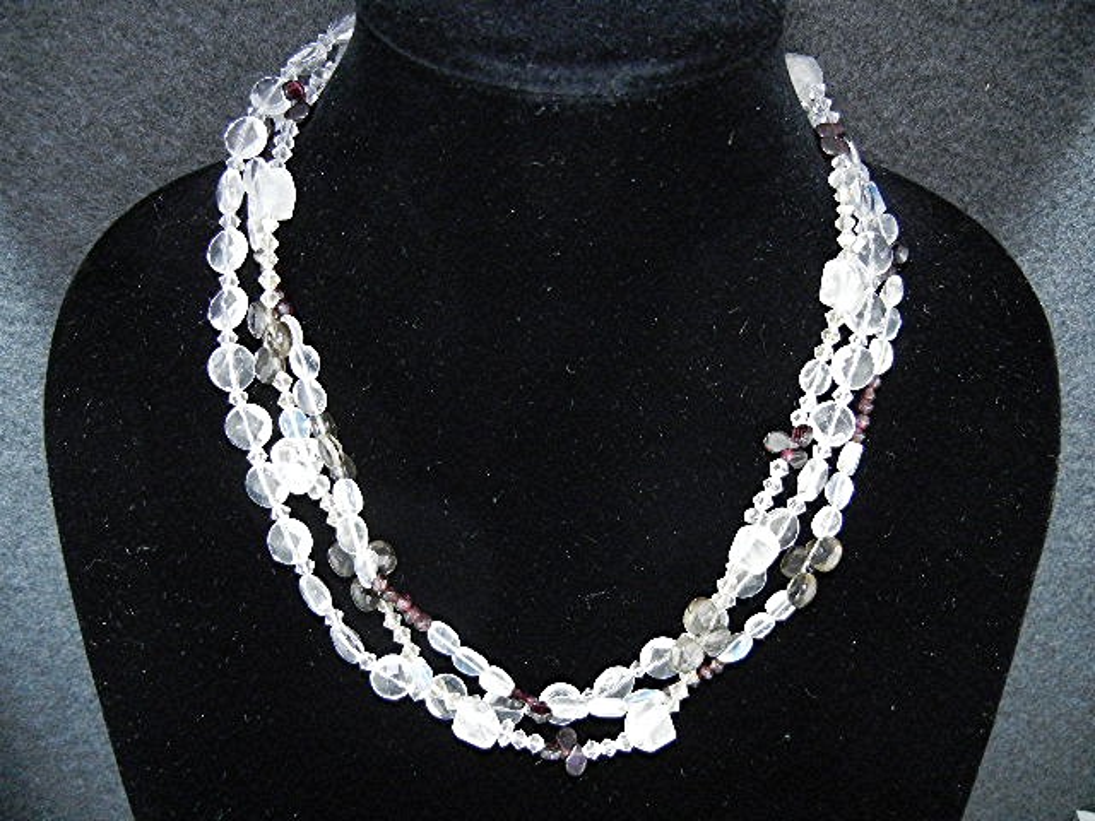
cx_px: 548
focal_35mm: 30
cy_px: 410
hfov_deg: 60.0
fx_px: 949
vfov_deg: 46.8
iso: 800
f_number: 3.5
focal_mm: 5.4
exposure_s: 1/30
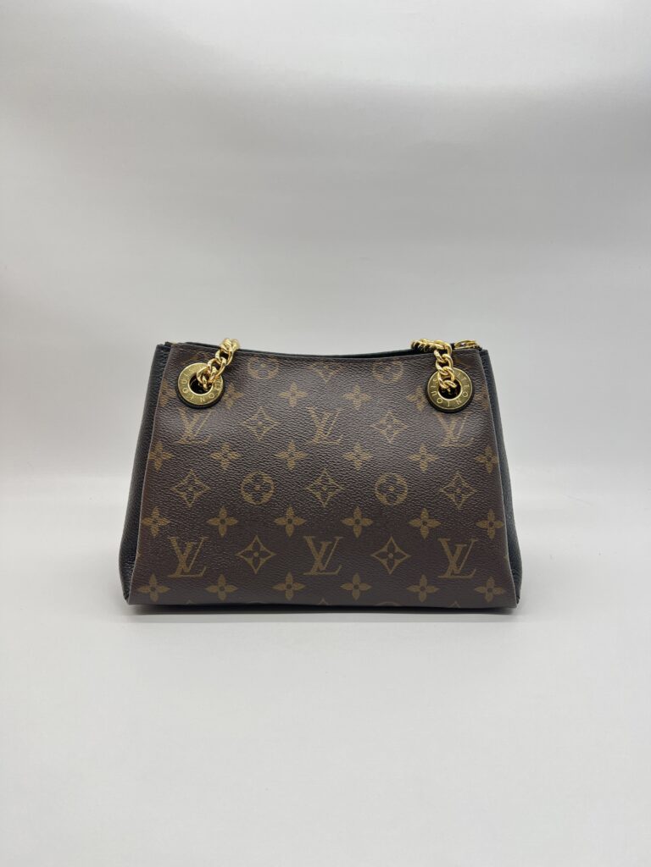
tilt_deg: -11.4
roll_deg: -0.8
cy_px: 434
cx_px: 326
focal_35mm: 26
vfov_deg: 67.3
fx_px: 652
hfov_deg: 53.1
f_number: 1.5
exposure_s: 1/115
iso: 32
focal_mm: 5.7
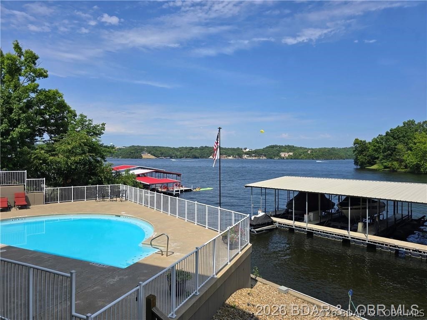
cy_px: 160
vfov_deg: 58.9
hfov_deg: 73.9
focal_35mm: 23
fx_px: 284
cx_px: 214
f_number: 1.7
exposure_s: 1/1212
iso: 12
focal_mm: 6.3
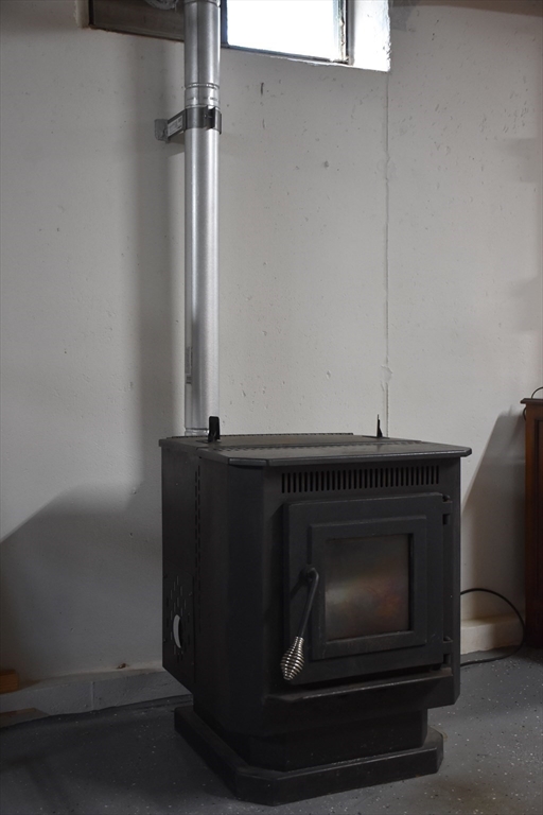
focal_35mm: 40
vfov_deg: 47.9
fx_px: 916
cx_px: 272
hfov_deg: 33.0
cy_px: 408
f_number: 4
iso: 1250
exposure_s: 1/60
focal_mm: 27
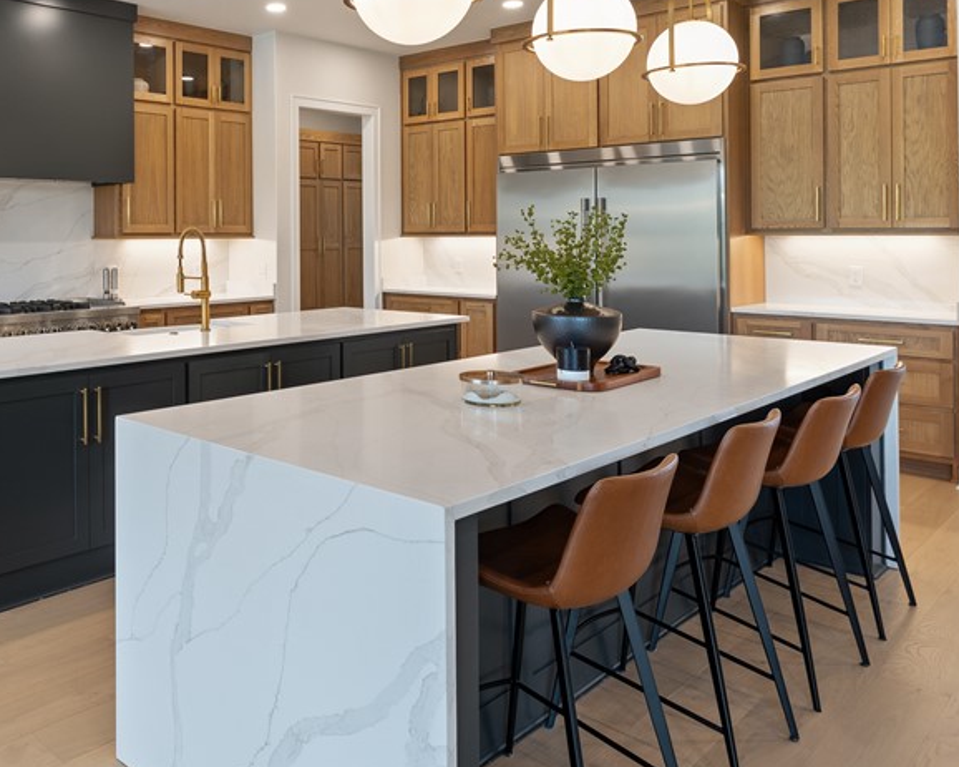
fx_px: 861
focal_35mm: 30
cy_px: 231
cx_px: 284
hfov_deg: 56.3
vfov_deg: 46.9
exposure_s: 1/8
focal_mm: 17.2
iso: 800
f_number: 8
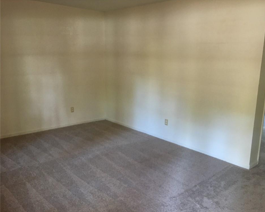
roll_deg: -0.6
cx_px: 145
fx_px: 243
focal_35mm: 31
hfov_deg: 57.1
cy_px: 108
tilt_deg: -12.1
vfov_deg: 47.1
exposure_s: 1/17
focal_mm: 4.15
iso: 200
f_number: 2.2
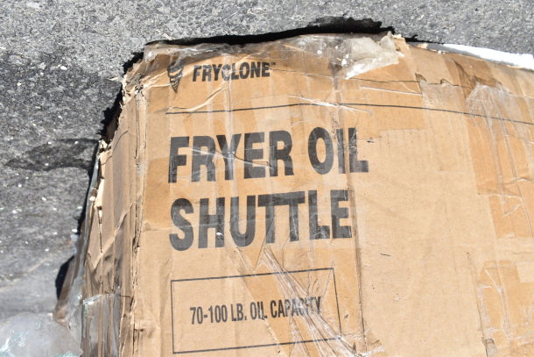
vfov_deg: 40.0
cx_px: 267
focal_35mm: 33
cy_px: 178
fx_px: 490
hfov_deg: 57.2
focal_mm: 22
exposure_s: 1/250
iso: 200
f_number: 8
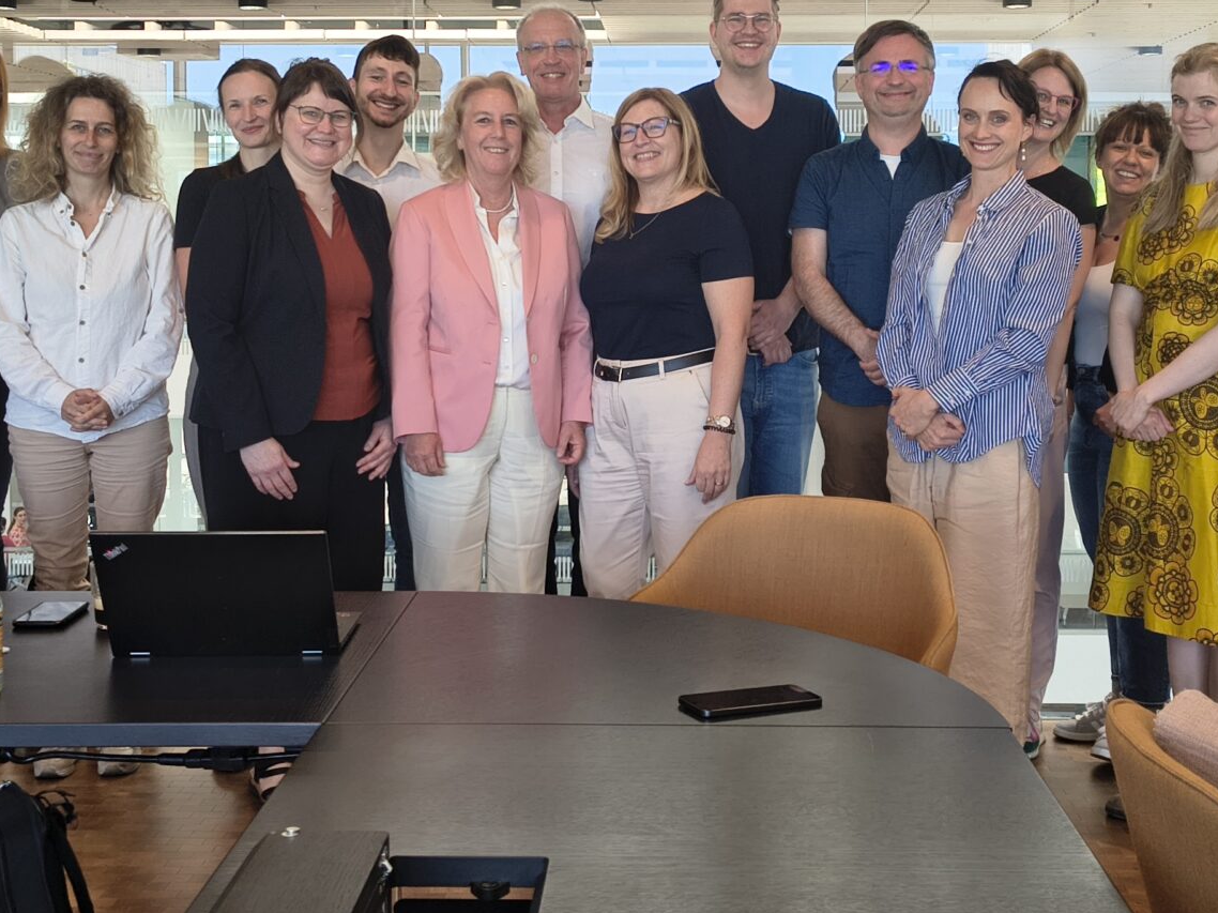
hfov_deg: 35.5
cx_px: 646
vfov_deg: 26.8
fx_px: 1900
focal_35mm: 54
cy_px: 283
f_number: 1.8
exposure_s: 1/100
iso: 138
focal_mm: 5.56
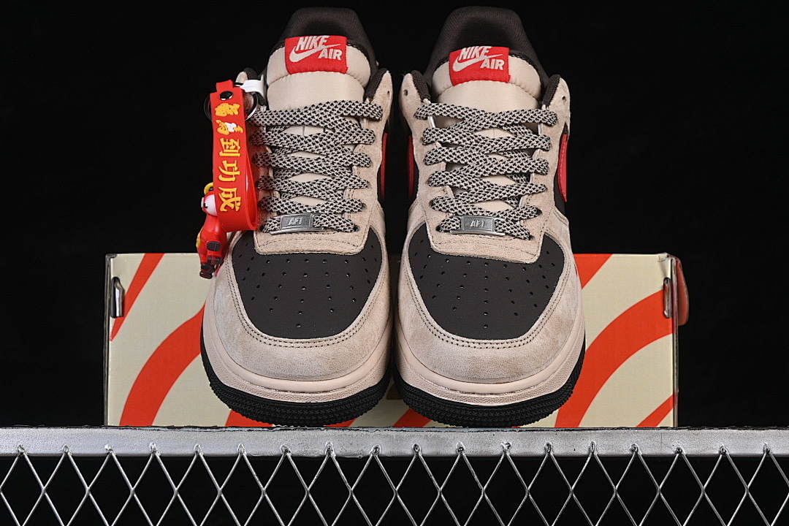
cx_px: 394
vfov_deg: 18.2
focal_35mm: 75
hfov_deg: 27.0
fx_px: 1644
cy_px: 263
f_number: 8
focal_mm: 50
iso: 160
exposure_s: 1/80
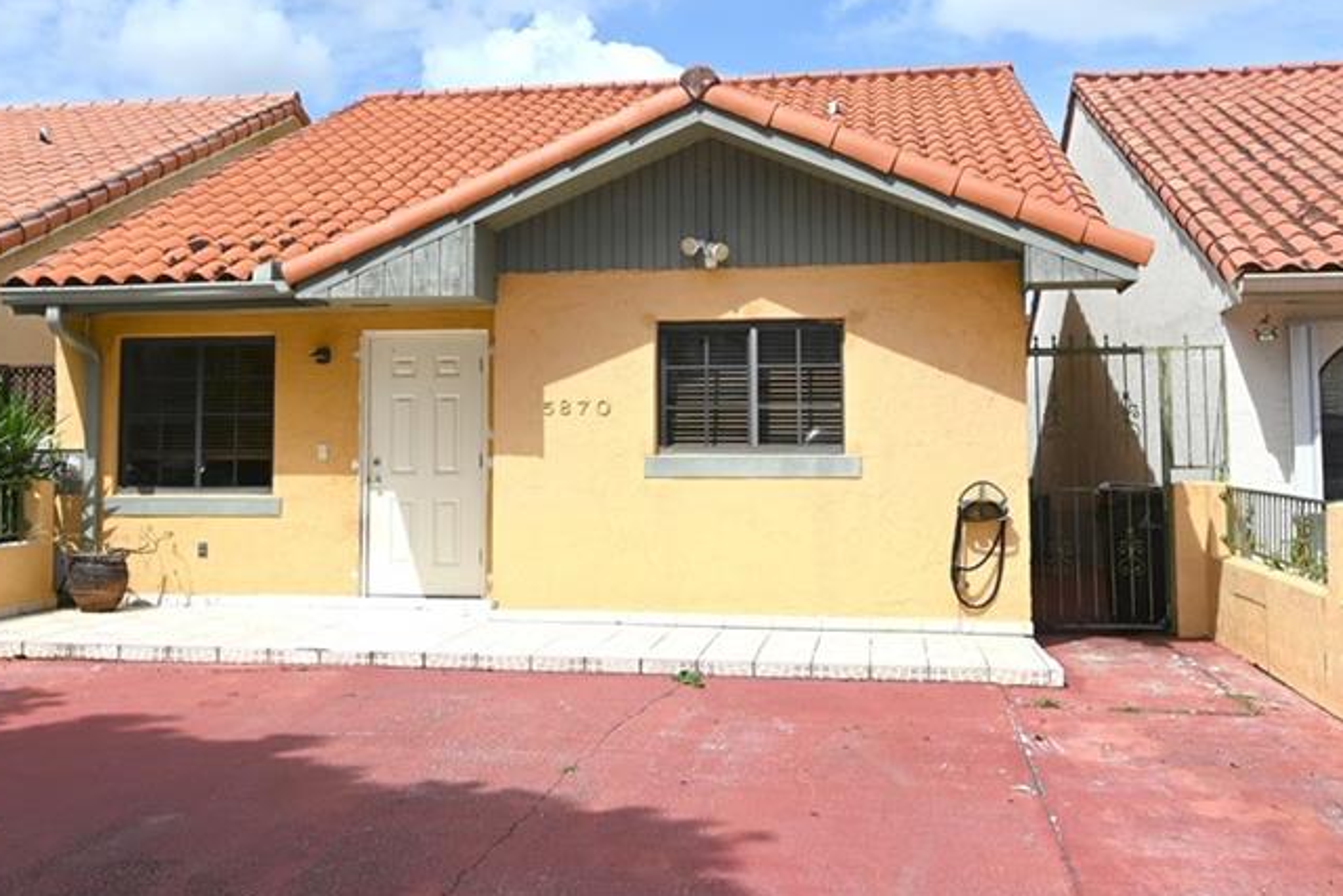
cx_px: 577
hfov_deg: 48.3
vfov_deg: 33.3
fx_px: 1492
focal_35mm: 40
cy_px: 341
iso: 100
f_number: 8
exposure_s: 1/500
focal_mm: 16
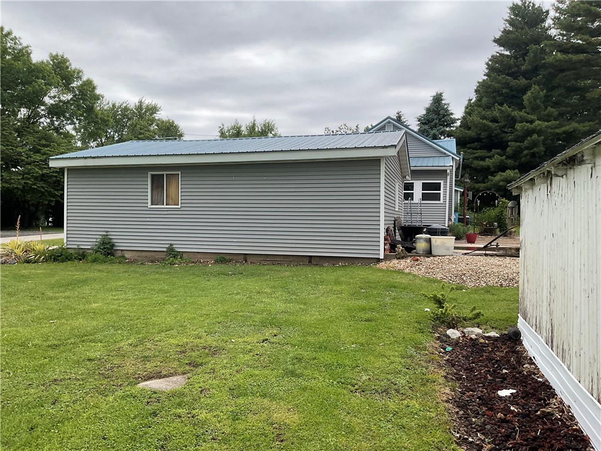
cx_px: 300
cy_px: 226
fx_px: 503
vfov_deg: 48.2
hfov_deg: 61.7
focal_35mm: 29
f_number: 1.8
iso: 16
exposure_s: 1/829
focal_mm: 3
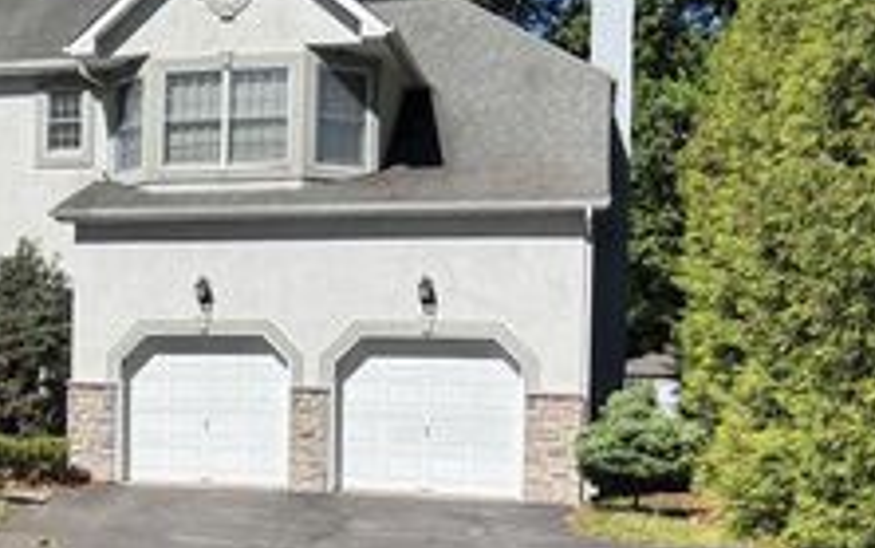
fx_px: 1479
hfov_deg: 31.4
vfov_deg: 20.9
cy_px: 361
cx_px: 83
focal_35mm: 62
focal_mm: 5.96
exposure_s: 1/3311
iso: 50
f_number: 1.6
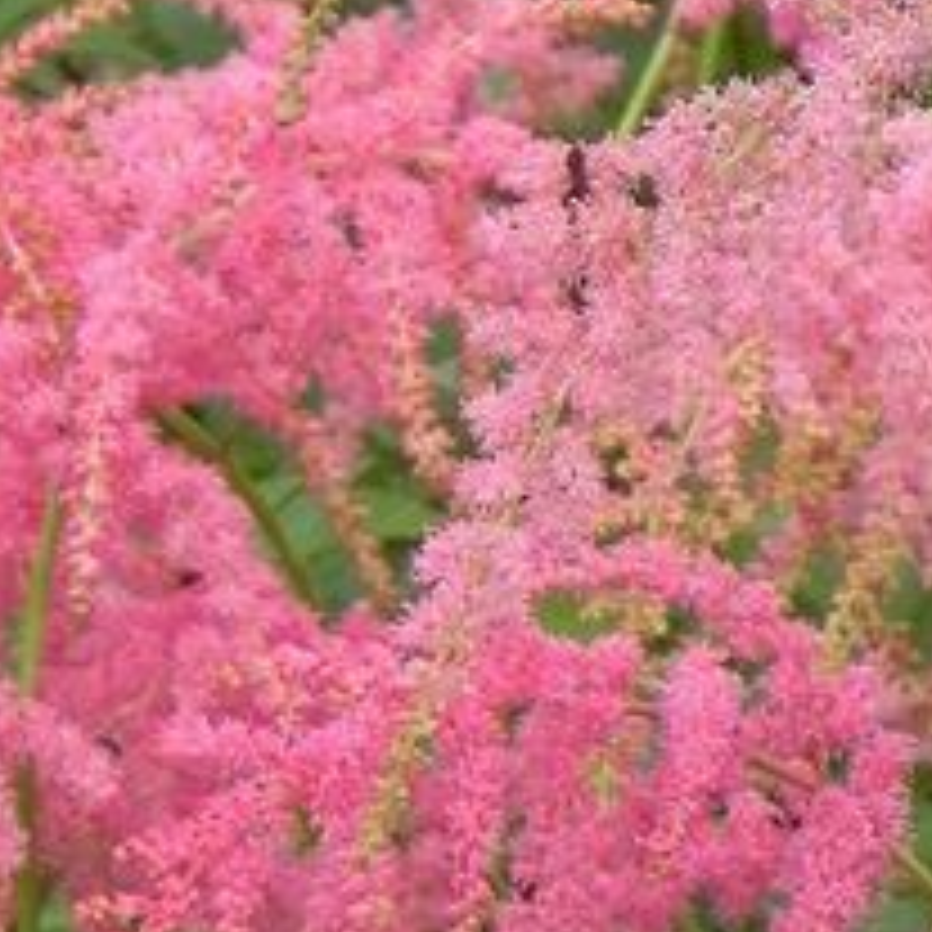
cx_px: -360
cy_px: 734
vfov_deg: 3.2
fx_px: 16875
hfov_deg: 3.2
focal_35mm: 554
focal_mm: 28.8
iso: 160
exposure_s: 1/160
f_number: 5.6
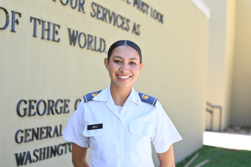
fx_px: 349
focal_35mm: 50
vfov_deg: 27.0
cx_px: 126
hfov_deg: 39.6
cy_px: 84
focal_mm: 50
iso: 100
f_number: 3.2
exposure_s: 1/250
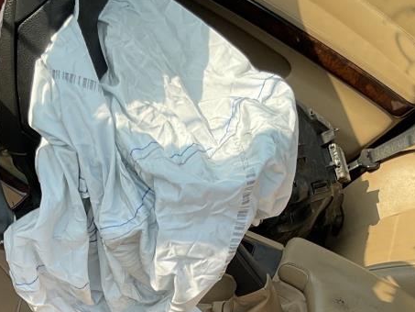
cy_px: 422
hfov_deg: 23.8
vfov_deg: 16.8
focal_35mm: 82
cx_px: 245
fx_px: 983
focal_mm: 3
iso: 16
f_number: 1.8
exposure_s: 1/666
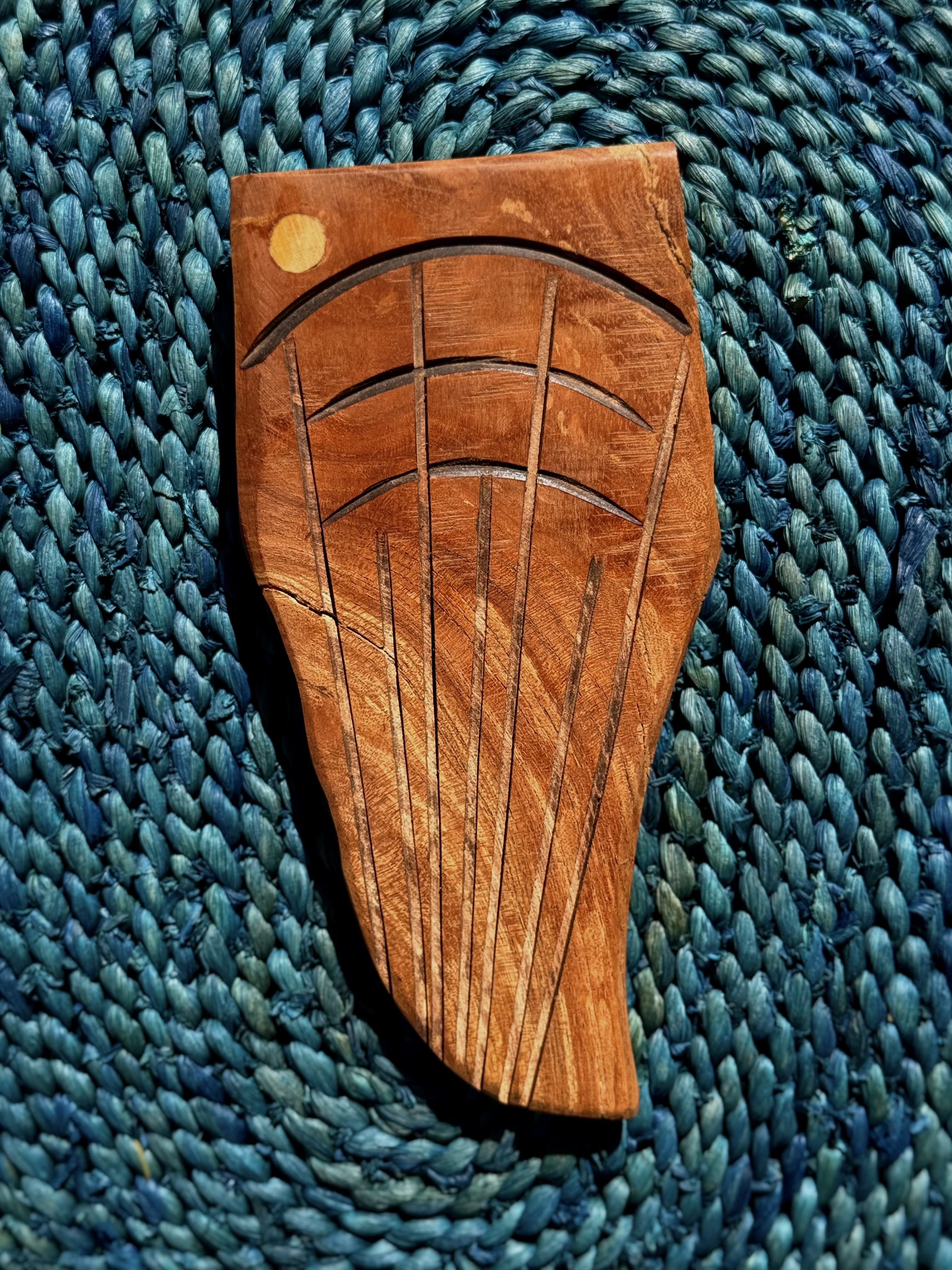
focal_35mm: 48
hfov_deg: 30.3
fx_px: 1760
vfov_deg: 39.7
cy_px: 635
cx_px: 476
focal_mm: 6.76
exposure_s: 1/6024
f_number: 1.78
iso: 64
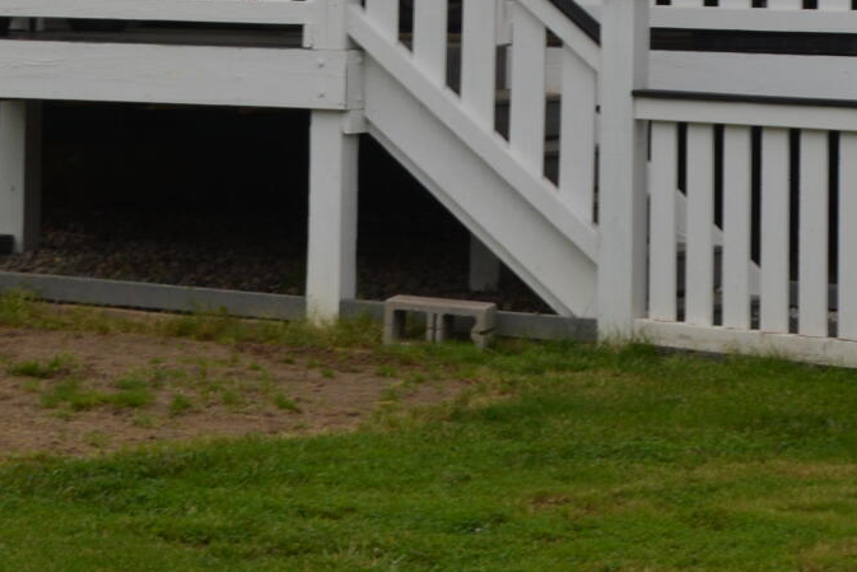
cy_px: -217
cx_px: 476
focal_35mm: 214
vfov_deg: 6.4
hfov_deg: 9.6
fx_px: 5095
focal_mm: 32
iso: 100
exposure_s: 1/200
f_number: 5.6
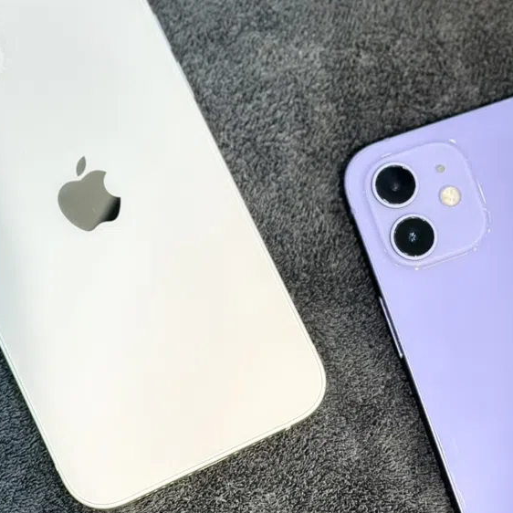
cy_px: 367
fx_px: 1727
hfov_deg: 16.9
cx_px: 297
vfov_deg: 16.8
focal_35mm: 103
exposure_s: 1/100
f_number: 1.78
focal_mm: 6.86
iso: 80
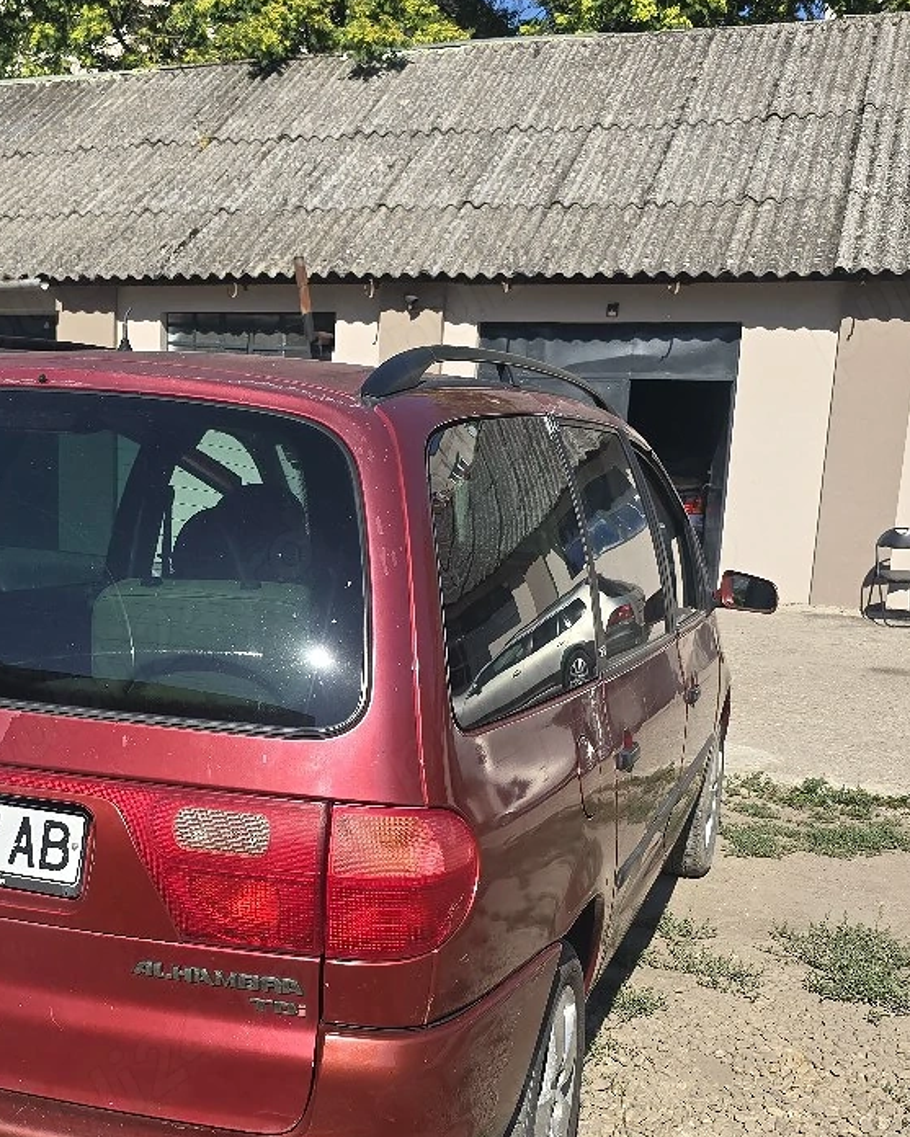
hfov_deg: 34.3
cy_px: 723
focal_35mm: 43
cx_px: 247
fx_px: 1447
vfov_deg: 42.5
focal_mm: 6.3
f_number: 1.7
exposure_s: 1/714
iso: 12
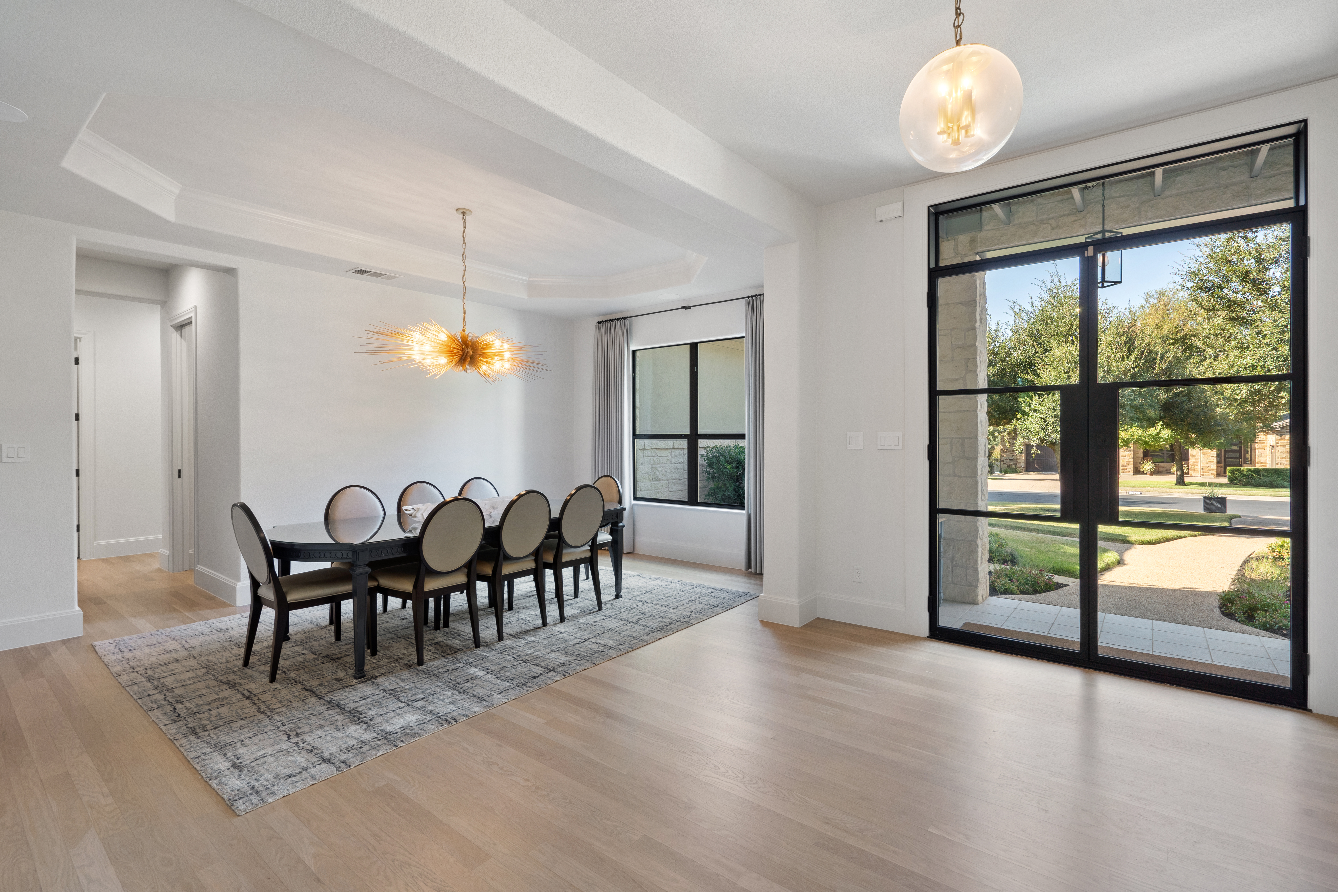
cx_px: 669
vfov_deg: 73.7
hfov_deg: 96.7
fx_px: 595
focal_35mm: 16
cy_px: 446
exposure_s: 1/1.67
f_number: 9
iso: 320
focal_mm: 16
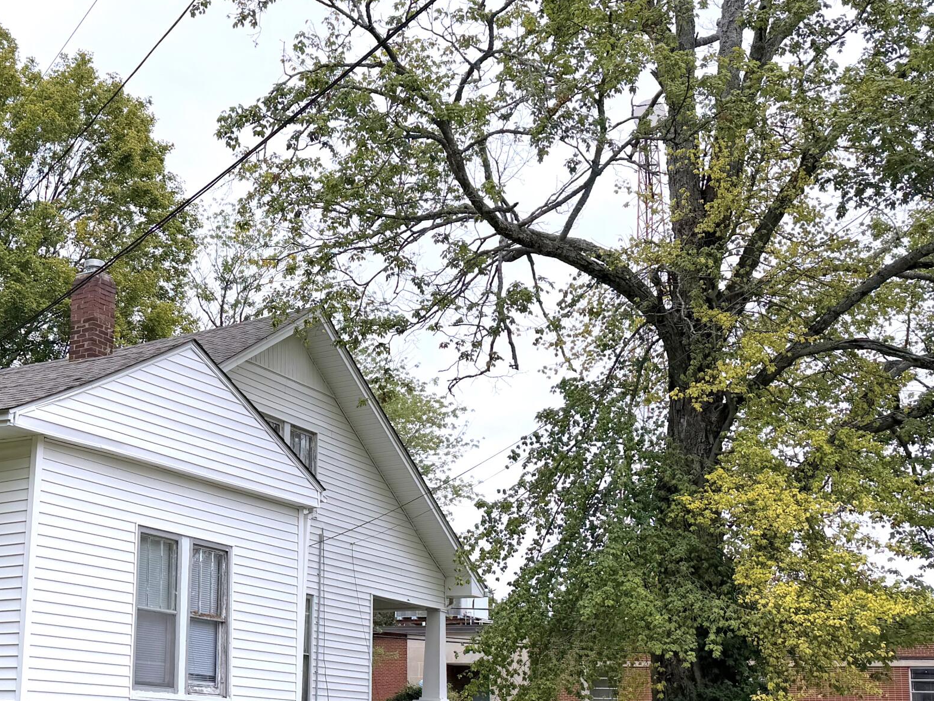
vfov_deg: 31.2
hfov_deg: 39.3
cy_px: 495
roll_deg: -5.9
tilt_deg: +8.2
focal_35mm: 46
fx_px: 1241
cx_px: 157
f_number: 1.78
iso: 80
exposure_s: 1/1901
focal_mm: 6.76
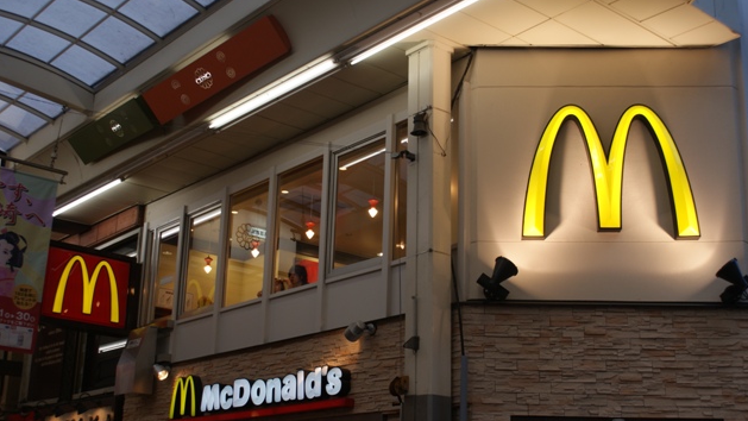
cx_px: 376
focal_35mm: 48
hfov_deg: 42.9
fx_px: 952
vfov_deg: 24.9
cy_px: 240
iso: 100
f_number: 5
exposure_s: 1/50
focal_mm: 30
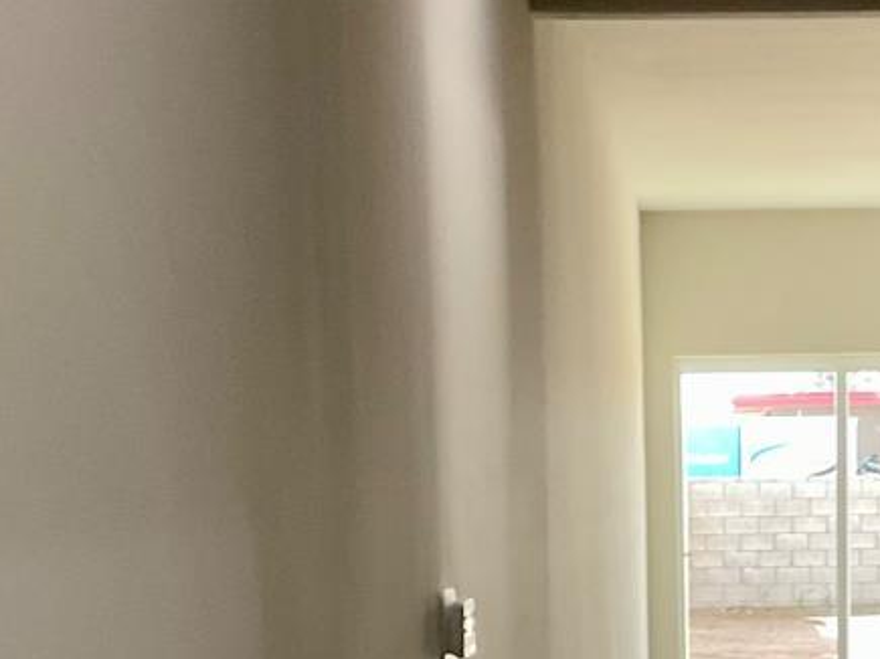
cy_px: 830
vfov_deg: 14.2
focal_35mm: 100
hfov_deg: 19.4
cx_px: 757
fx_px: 2541
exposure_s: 1/60
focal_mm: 3
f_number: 1.8
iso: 50
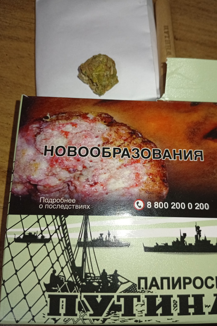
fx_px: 262
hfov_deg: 44.9
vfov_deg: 63.7
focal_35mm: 29
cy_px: 165
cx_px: 121
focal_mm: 3.98
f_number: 1.8
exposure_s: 1/50
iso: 167
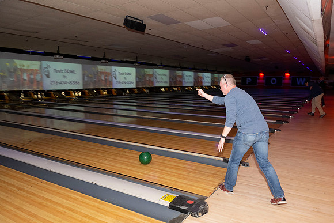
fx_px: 249
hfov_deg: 67.5
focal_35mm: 27
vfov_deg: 48.1
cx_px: 187
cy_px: 125
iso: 2000
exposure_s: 1/100
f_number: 5.6
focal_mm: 24
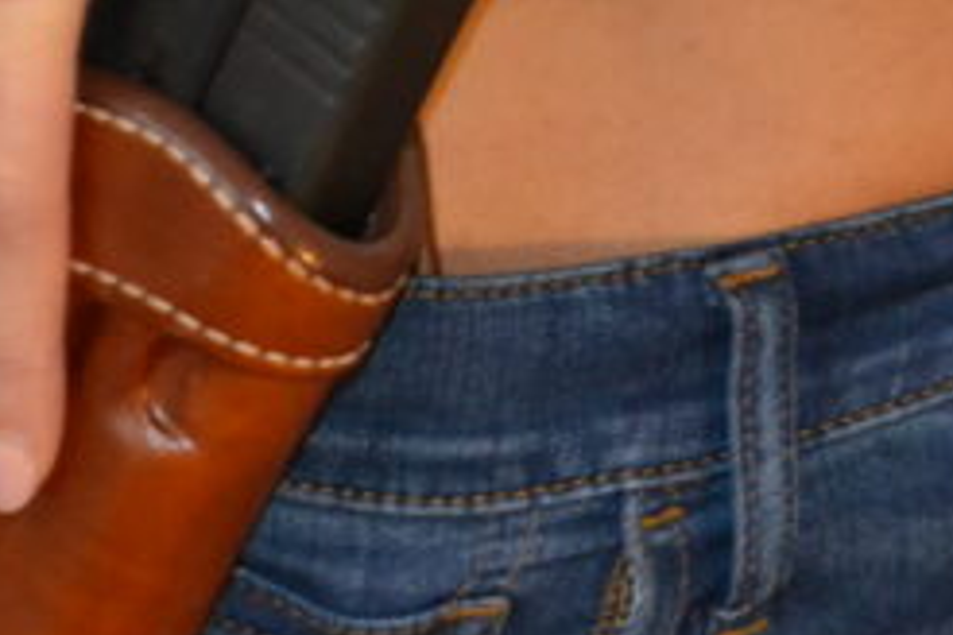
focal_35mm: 244
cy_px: 306
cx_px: 767
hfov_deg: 8.4
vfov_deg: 5.6
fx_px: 6459
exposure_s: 1/60
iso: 3200
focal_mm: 52
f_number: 5.6
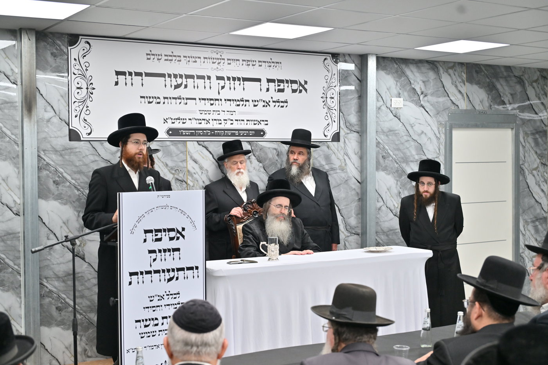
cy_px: 182
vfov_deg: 27.0
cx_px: 274
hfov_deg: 39.6
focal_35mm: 50
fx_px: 761
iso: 800
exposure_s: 1/250
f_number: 4
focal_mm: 50
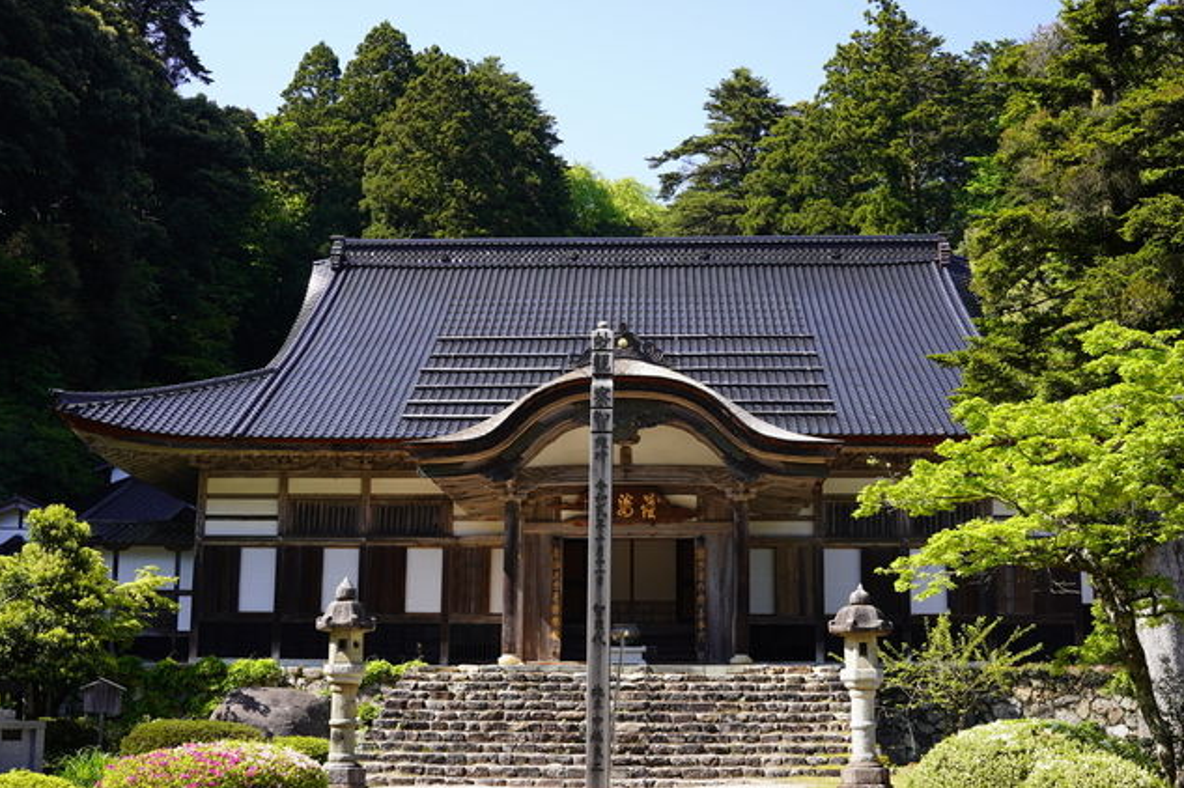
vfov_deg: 29.8
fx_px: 1479
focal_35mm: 45
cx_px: 612
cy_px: 477
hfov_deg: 43.6
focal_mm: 35
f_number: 5
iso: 100
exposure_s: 1/250
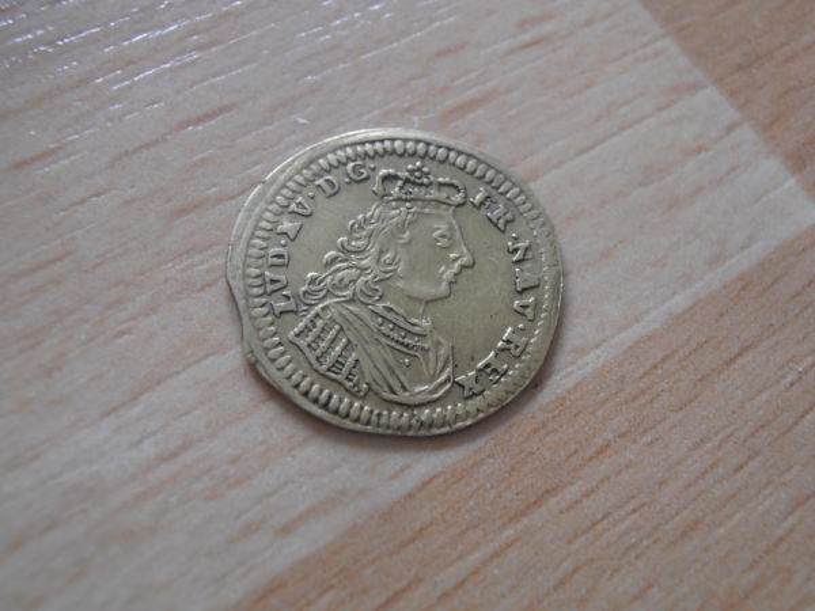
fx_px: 871
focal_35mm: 37
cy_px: 306
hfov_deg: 50.1
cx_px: 408
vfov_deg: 38.7
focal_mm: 6.61
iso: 125
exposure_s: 1/4
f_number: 3.9
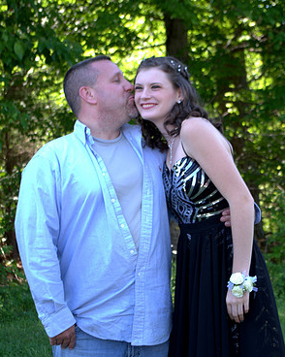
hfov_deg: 16.4
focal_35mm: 94
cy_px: 214
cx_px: 142
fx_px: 992
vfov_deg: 20.4
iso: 100
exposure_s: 1/25
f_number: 5.6
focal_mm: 55
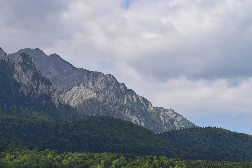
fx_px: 892
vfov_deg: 10.8
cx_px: 126
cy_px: 84
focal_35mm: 128
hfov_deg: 16.1
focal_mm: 85
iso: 200
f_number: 7.1
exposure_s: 1/800
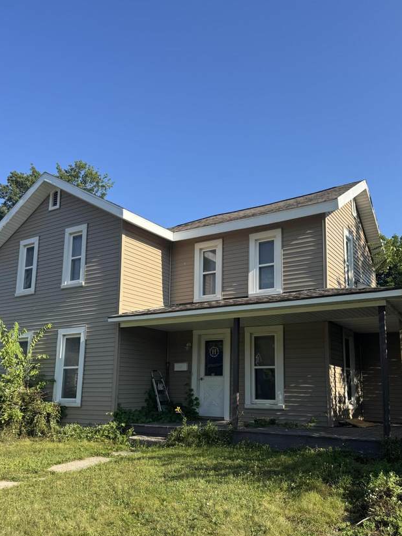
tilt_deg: +9.0
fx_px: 434
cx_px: 223
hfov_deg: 49.6
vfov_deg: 63.1
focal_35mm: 28
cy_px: 312
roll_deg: -0.3
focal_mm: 6.76
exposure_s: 1/2041
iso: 80
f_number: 1.78
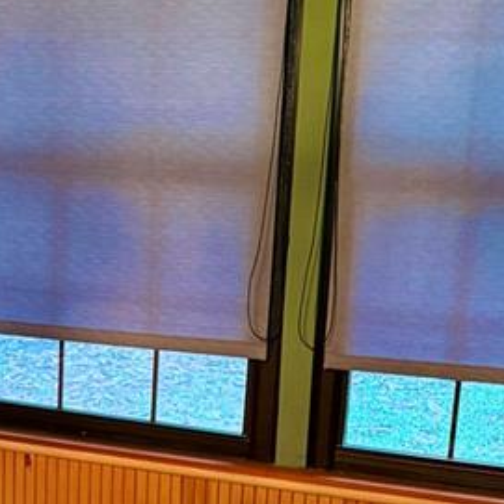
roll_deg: -1.2
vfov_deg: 17.4
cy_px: 638
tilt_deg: -18.5
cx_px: 76
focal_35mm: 94
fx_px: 1548
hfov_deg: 18.3
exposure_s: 1/60
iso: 500
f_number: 1.78
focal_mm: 6.76
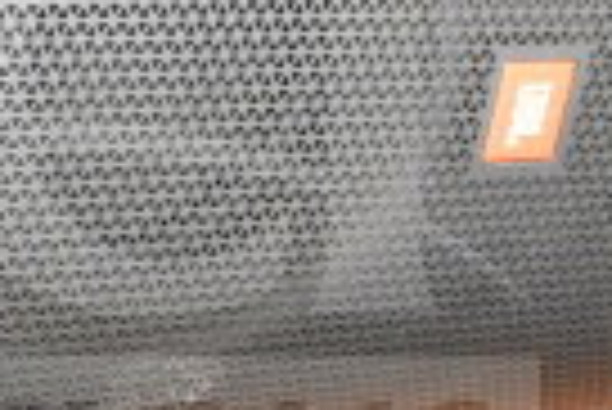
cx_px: 32
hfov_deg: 13.7
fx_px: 2519
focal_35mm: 148
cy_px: 214
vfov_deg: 9.3
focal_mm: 22
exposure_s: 1/40
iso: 4000
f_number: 3.8
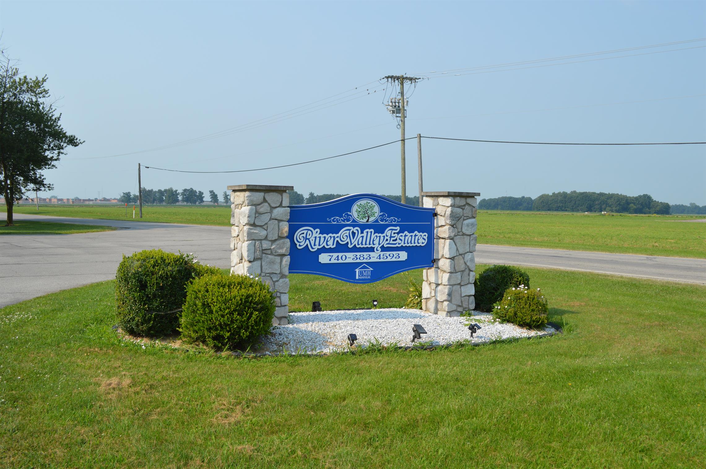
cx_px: 353
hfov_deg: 57.3
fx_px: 647
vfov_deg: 39.9
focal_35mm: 33
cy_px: 234
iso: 100
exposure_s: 1/250
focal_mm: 22
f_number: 8
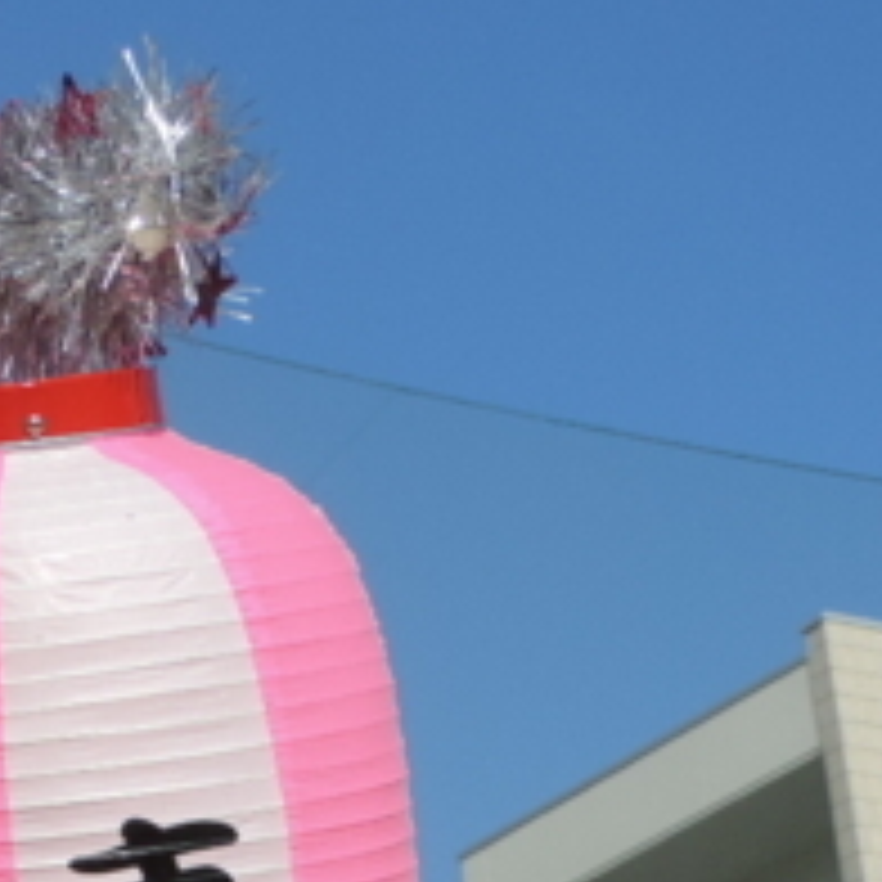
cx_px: -590
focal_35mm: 144
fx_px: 4151
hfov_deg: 11.4
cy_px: 729
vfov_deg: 12.1
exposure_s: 1/1250
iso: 80
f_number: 3.3
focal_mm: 7.1
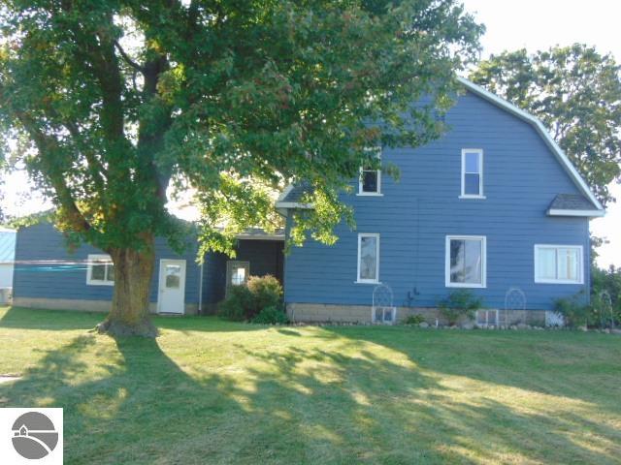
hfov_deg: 52.6
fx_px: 628
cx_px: 310
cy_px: 232
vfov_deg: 40.7
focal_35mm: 35
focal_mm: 6.3
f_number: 3.2
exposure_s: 1/160
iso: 80
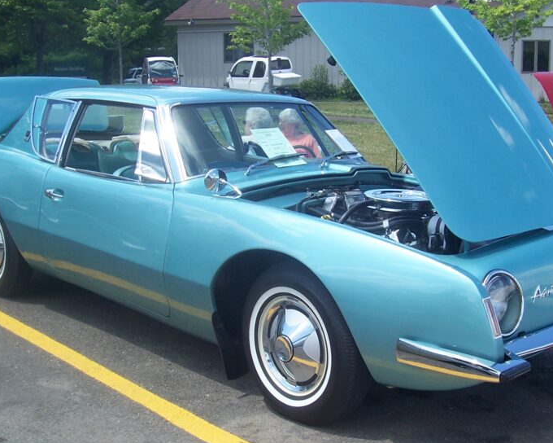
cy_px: 237
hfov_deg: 37.3
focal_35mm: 50
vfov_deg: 30.2
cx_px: 308
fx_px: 818
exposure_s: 1/250
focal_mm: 5.6
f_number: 5.6
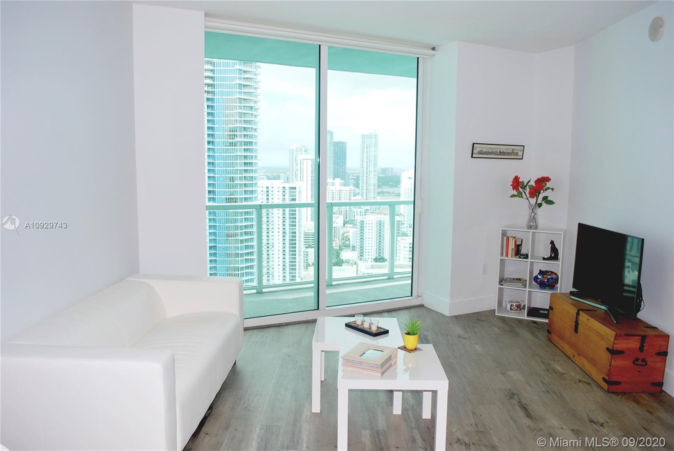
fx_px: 506
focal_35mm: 27
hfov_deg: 67.3
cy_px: 226
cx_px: 337
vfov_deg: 48.0
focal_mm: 18
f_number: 5
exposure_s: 1/200
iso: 100
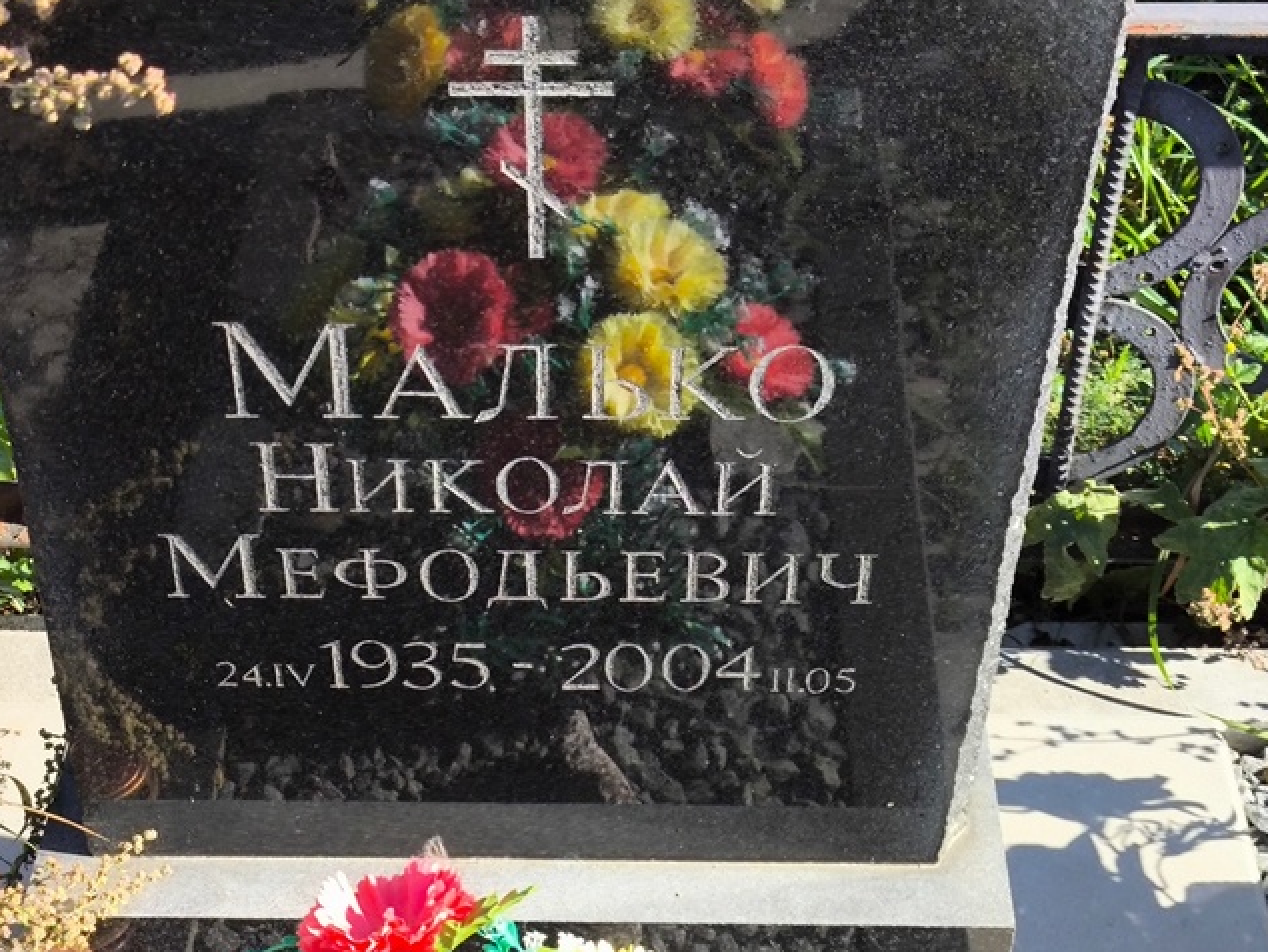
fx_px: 2309
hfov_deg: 30.7
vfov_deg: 23.3
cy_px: 480
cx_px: 567
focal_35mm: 63
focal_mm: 4.71
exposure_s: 1/569
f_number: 1.7
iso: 50
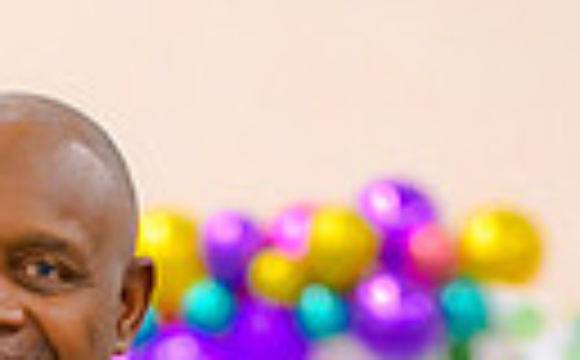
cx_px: 121
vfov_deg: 3.4
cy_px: 904
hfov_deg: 5.6
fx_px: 5899
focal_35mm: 374
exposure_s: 1/200
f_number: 2.8
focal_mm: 70
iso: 4000
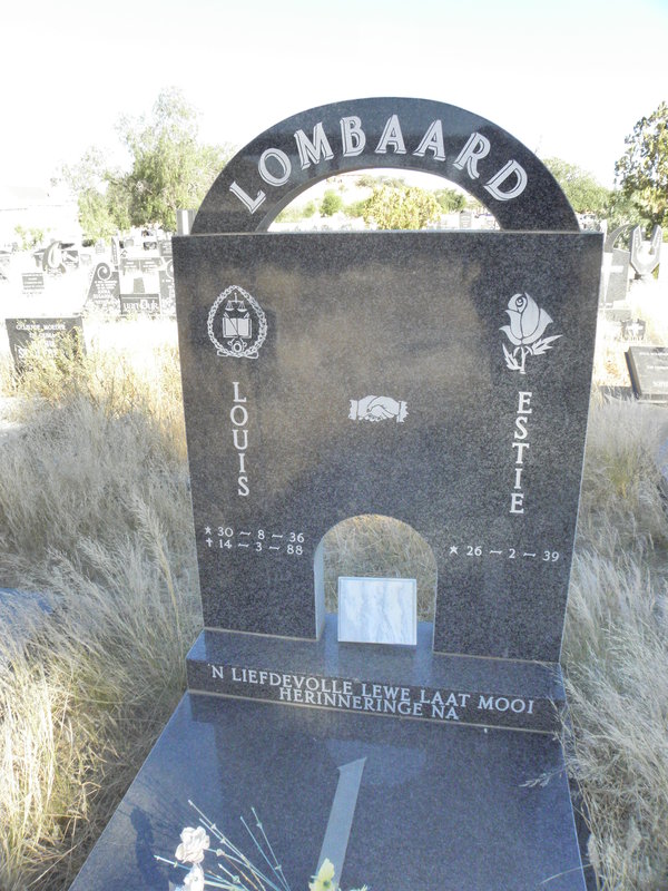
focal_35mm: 26
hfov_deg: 53.1
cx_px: 334
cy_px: 446
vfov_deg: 67.3
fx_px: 669
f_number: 6.3
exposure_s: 1/160
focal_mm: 4.6
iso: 200
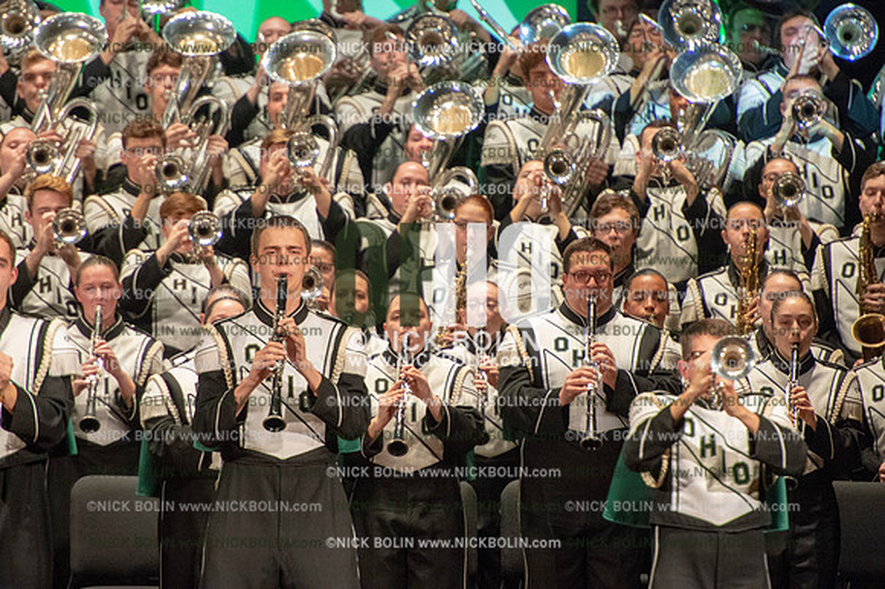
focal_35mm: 400
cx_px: 442
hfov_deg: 5.2
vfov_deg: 3.4
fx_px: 9827
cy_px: 294
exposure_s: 1/320
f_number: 5.6
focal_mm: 400
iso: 8000
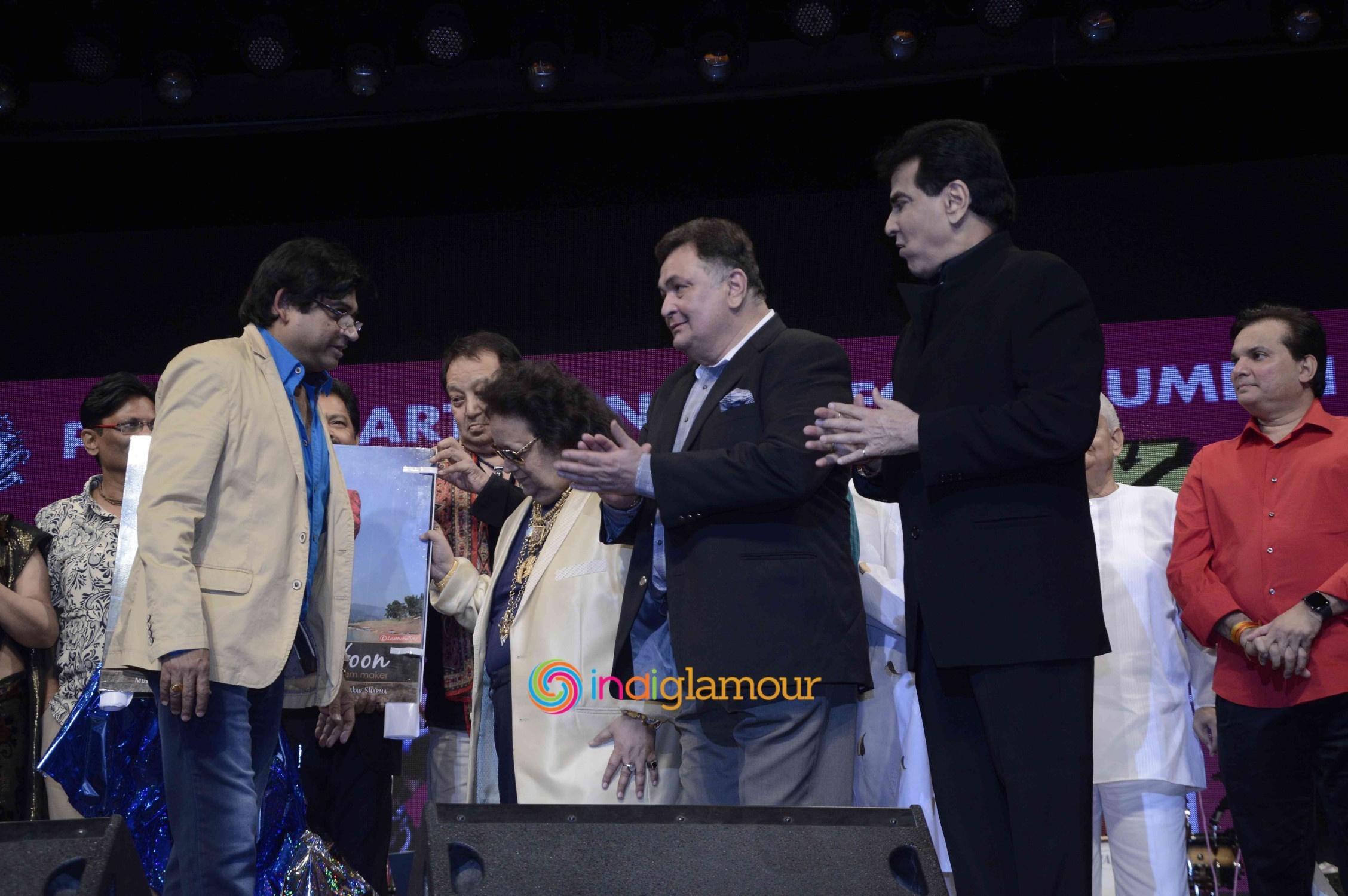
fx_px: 2525
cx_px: 674
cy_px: 448
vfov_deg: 20.1
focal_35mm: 68
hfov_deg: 29.9
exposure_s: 1/160
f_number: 6.3
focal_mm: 45
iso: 800
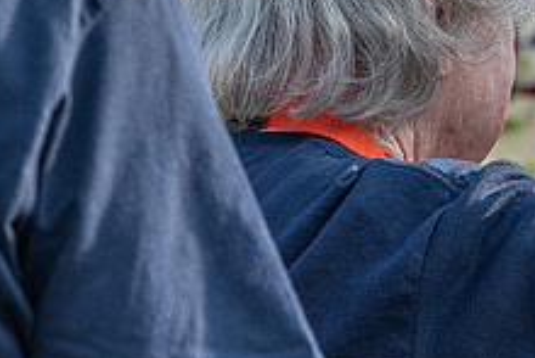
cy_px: 45
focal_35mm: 174
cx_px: 447
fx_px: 2587
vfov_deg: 7.9
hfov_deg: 11.7
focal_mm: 66
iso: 500
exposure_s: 1/500
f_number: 5.6
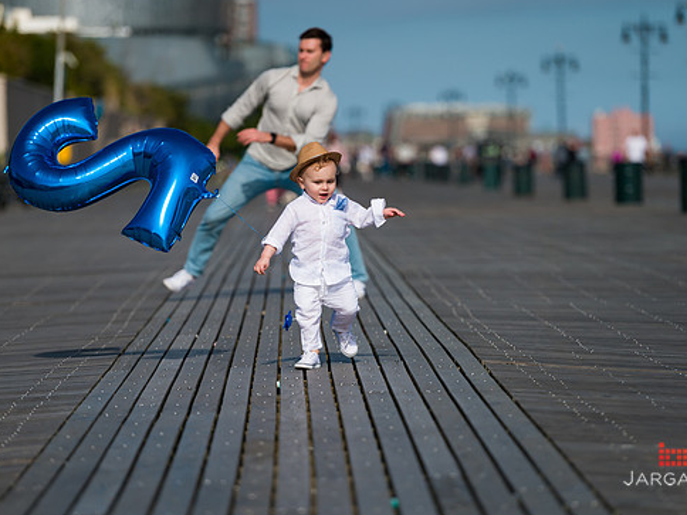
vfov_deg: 7.0
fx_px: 4227
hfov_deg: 9.3
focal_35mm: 213
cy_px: 243
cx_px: 348
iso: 200
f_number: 4
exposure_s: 1/6400
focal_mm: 185
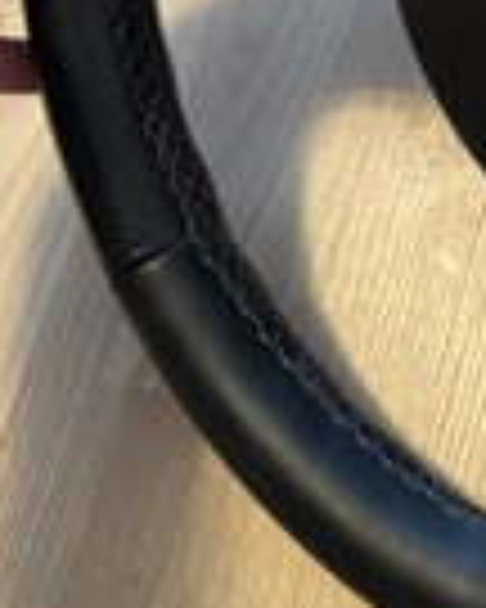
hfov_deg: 15.9
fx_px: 1564
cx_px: 767
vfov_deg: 20.6
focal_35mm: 87
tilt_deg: -58.1
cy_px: -108
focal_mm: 6.76
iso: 500
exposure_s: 1/50
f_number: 1.78
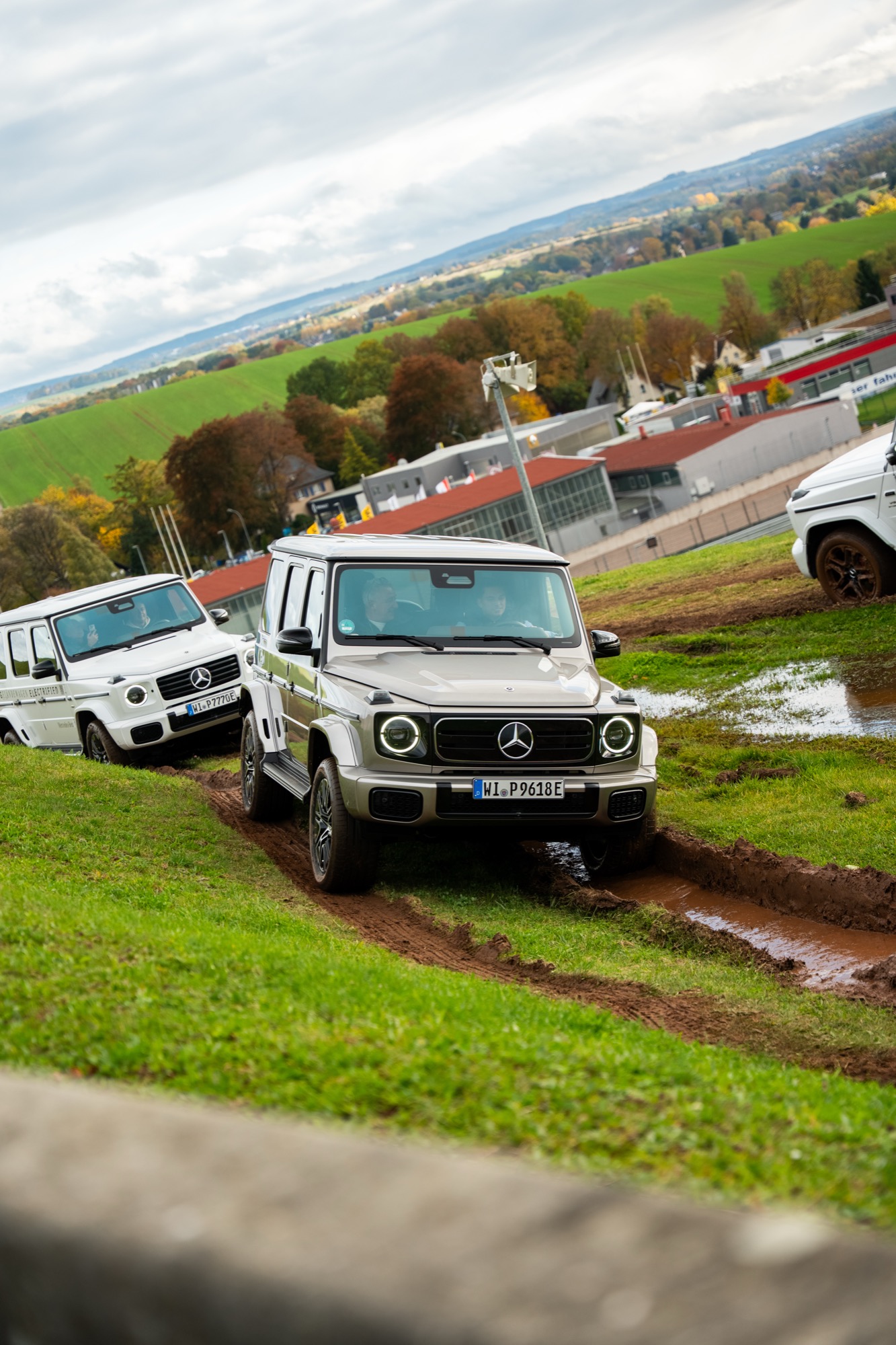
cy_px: 672
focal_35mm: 70
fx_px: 2614
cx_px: 448
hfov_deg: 19.5
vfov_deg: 28.8
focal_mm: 70
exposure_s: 1/125
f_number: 2.8
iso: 800
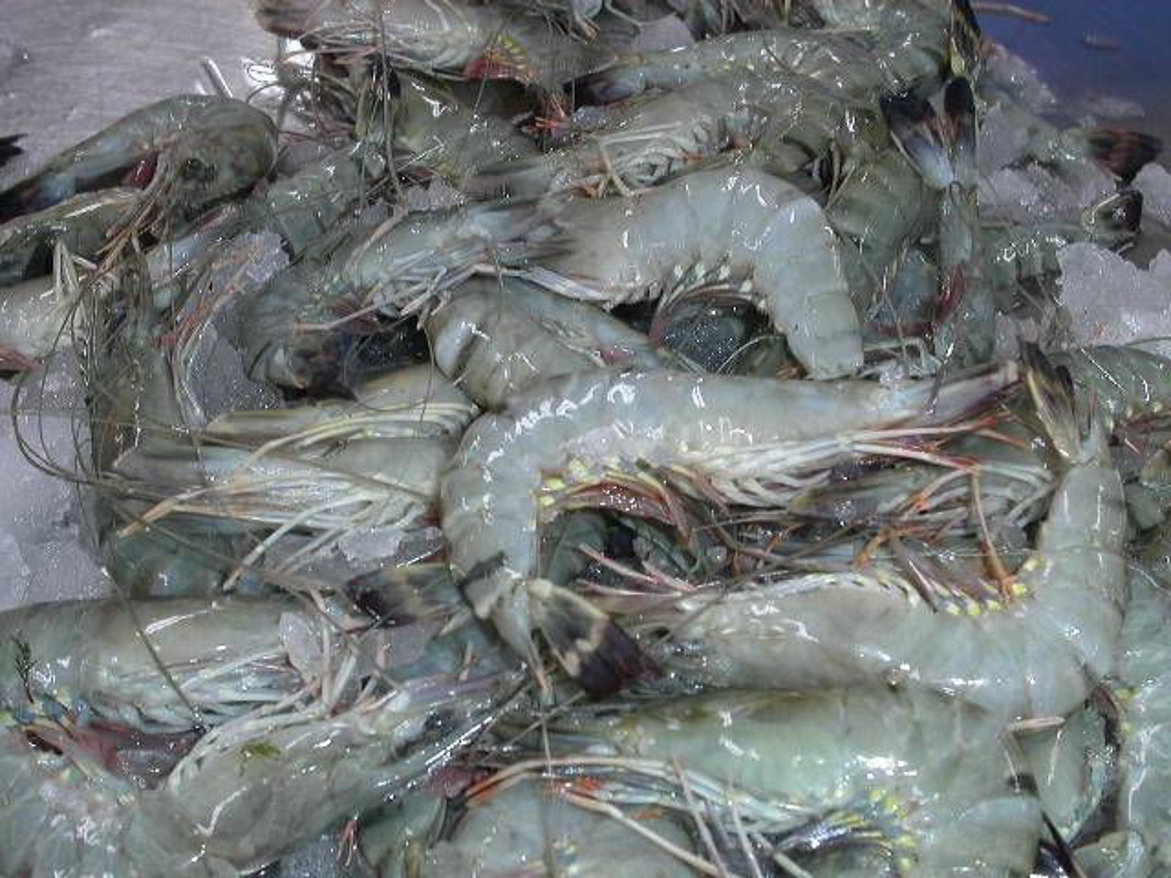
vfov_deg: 29.1
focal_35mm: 50
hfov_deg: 38.2
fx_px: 1691
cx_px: 586
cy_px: 439
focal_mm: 10.3
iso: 100
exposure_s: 1/45
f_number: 3.5
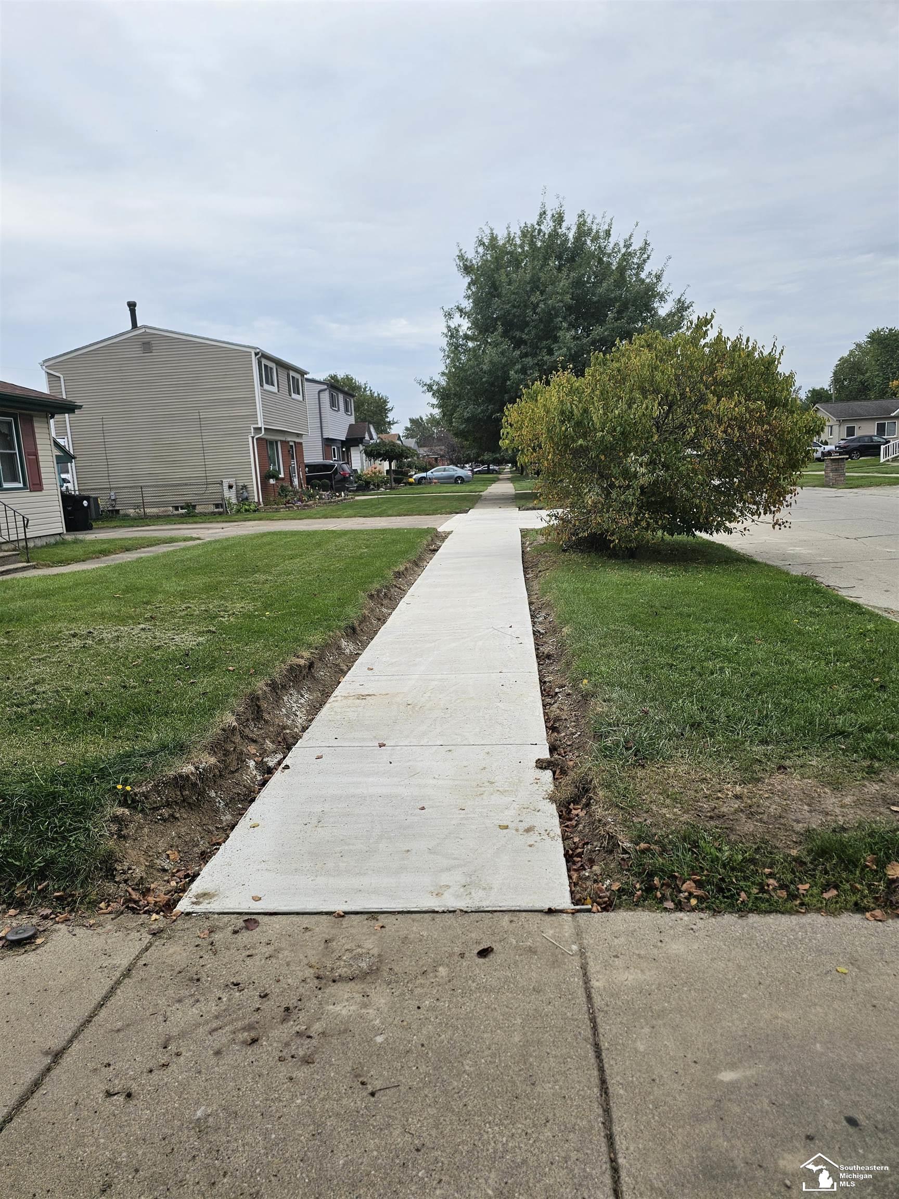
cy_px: 600
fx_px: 796
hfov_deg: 58.9
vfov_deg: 73.9
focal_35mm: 23
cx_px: 450
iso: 10
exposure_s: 1/724
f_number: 1.7
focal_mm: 6.3
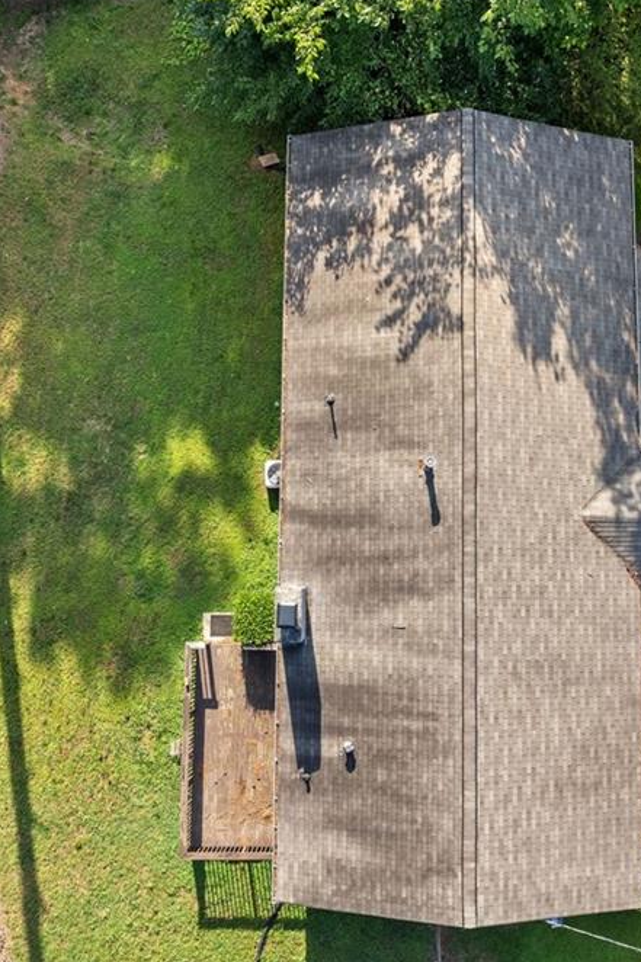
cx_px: 347
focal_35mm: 34
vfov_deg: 55.8
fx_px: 908
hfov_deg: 38.8
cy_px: 483
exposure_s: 1/25
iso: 110
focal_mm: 8.38
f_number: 2.8
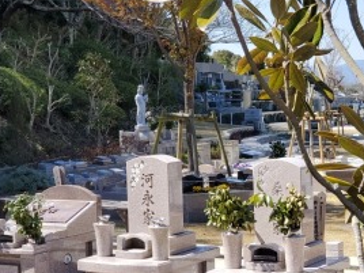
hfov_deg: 21.0
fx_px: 978
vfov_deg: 15.9
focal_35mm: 93
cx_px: 257
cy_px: 170
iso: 50
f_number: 2.4
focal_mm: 6
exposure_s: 1/460
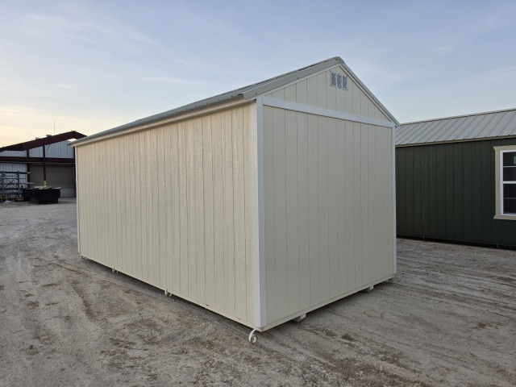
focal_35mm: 23
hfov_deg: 73.9
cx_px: 258
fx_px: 343
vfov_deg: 58.9
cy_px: 194
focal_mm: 6.5
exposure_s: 1/180
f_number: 1.4
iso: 20
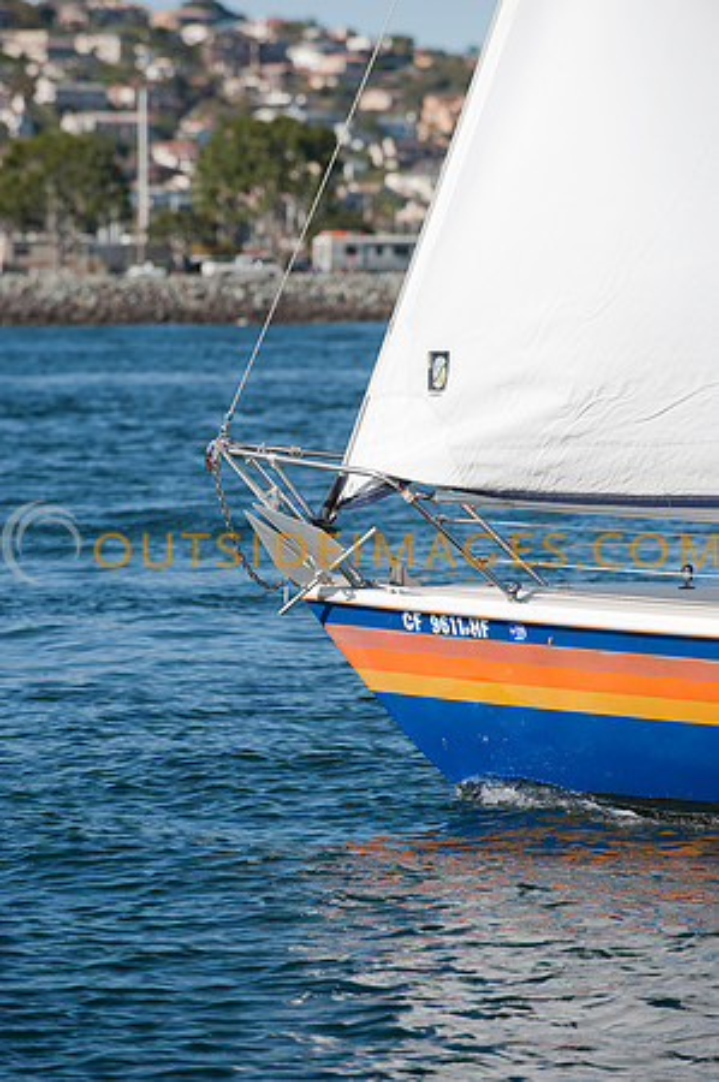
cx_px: 360
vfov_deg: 10.3
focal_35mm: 200
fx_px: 6005
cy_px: 541
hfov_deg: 6.9
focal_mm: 200
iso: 200
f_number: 6.3
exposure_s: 1/1000
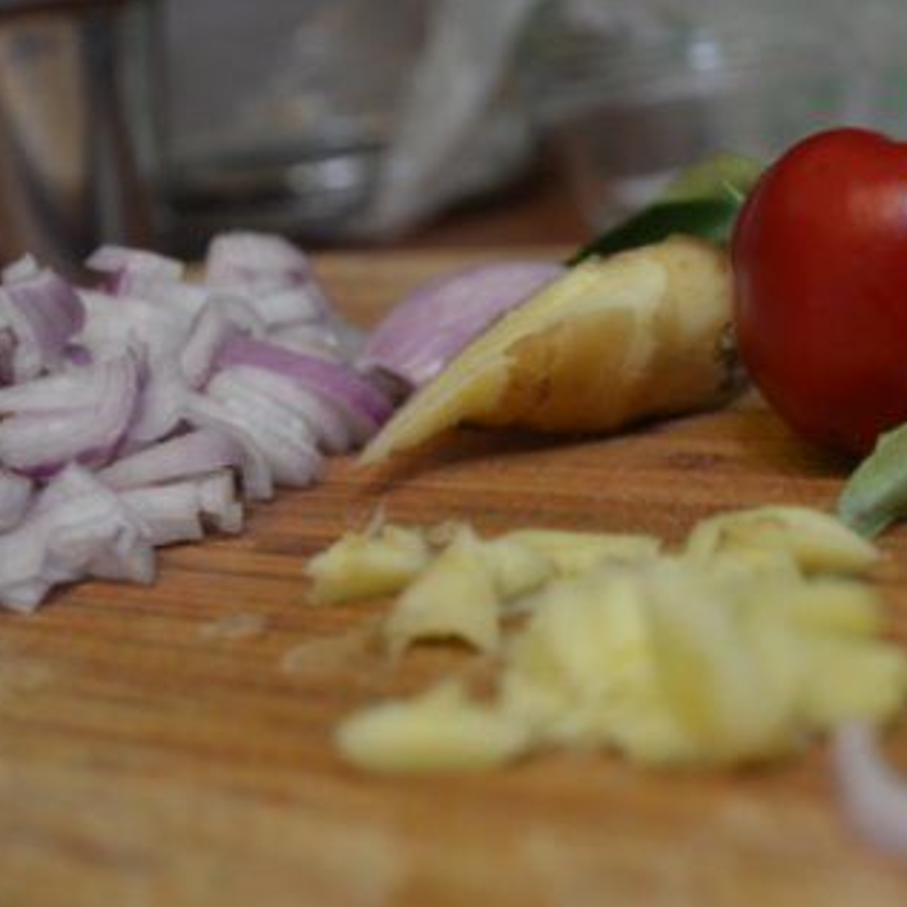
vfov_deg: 29.6
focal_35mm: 58
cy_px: 456
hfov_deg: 29.1
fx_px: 1719
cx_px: 669
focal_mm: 30
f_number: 4.5
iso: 800
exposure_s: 1/30
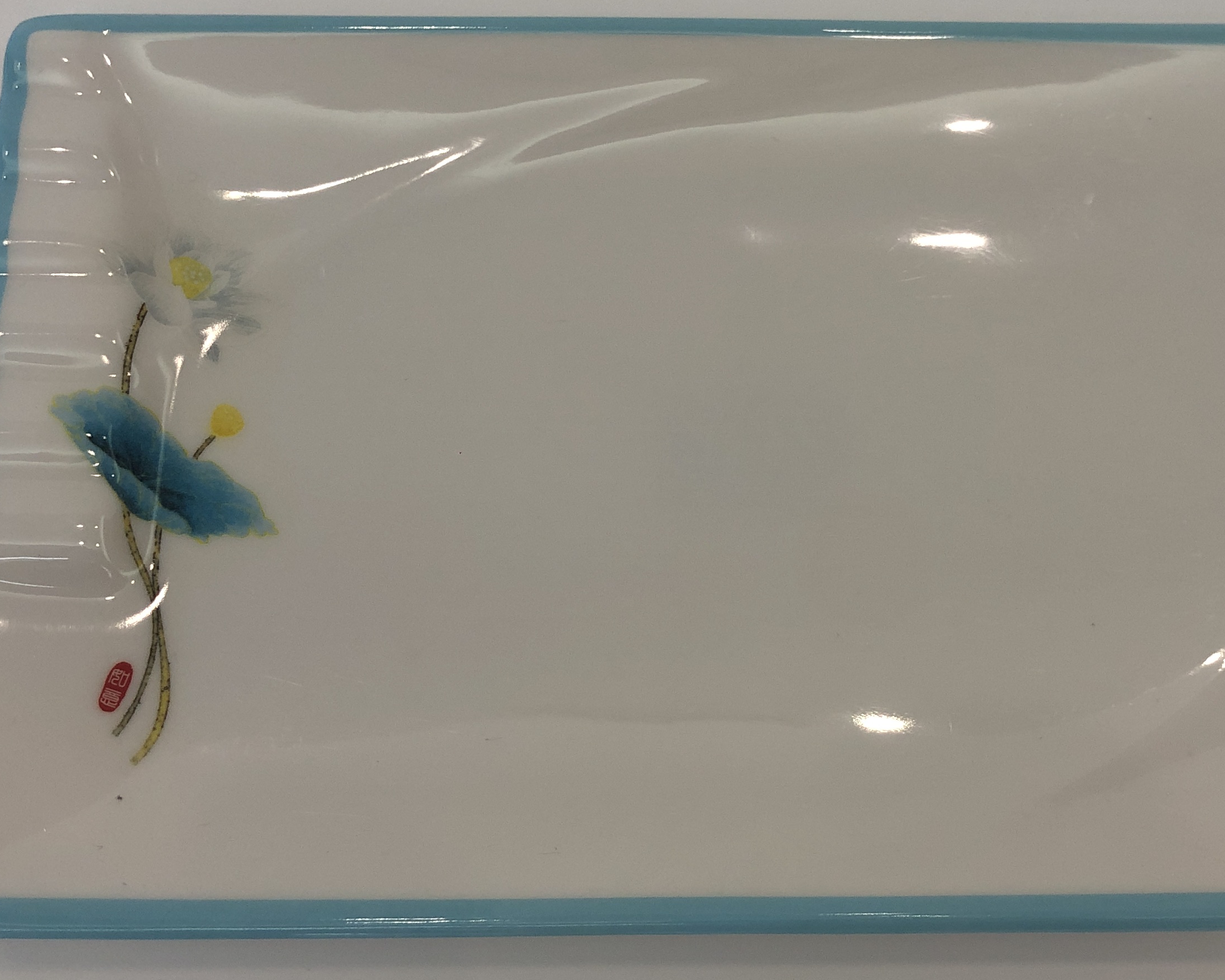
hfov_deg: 37.2
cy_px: 420
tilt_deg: -69.9
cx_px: 722
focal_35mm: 50
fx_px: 1813
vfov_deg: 30.2
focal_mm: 4
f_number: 1.8
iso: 32
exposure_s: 1/100
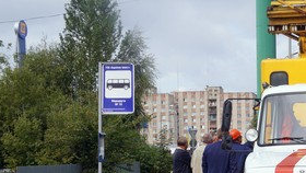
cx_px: 306
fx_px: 828
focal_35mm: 102
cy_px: 132
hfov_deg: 20.3
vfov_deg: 11.9
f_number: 9
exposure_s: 1/125
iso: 100
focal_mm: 26
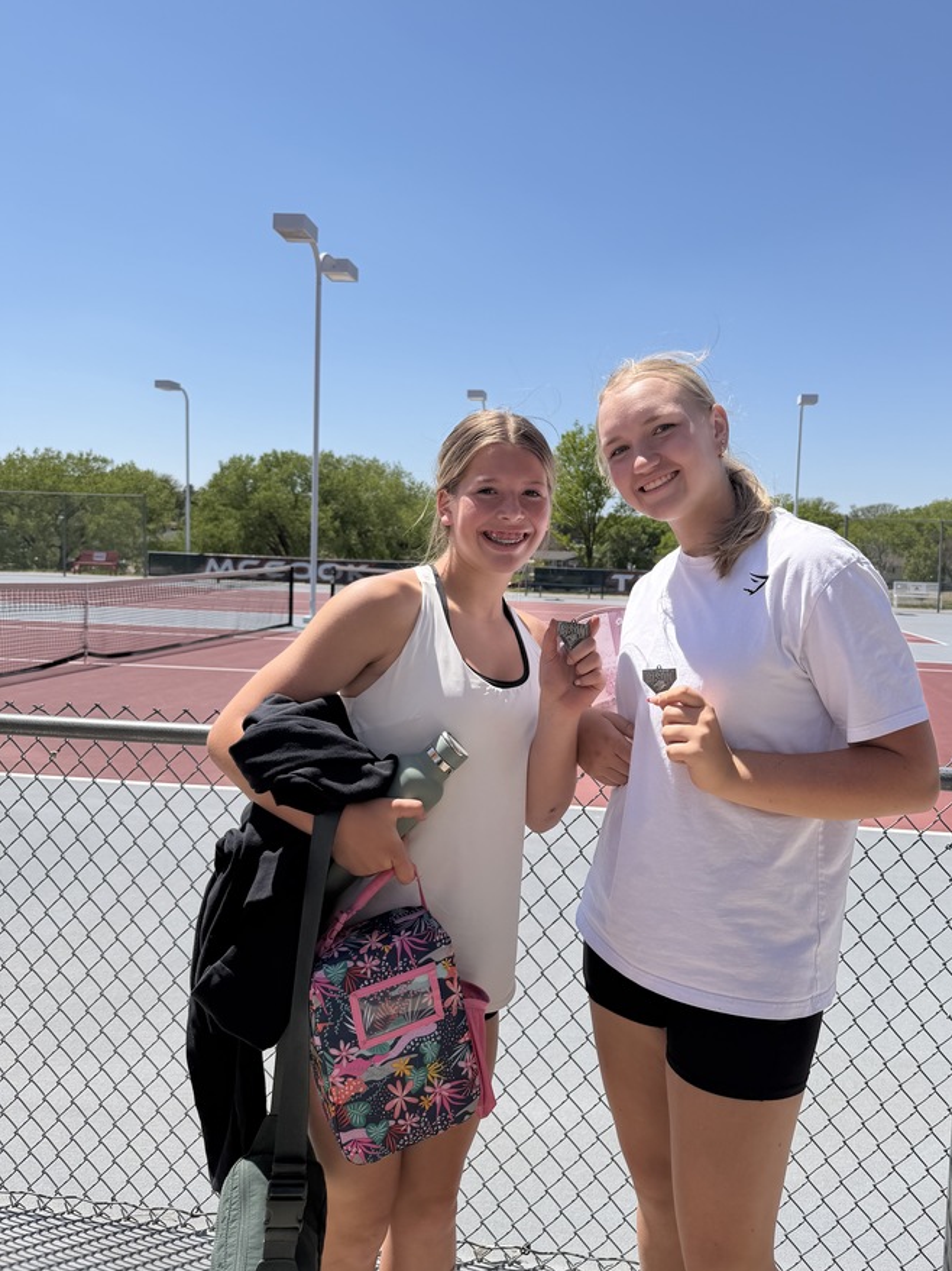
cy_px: 609
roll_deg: -2.5
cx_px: 553
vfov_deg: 63.4
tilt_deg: -3.3
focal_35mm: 28
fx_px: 1027
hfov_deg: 49.5
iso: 80
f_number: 1.78
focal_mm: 6.76
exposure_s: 1/5319
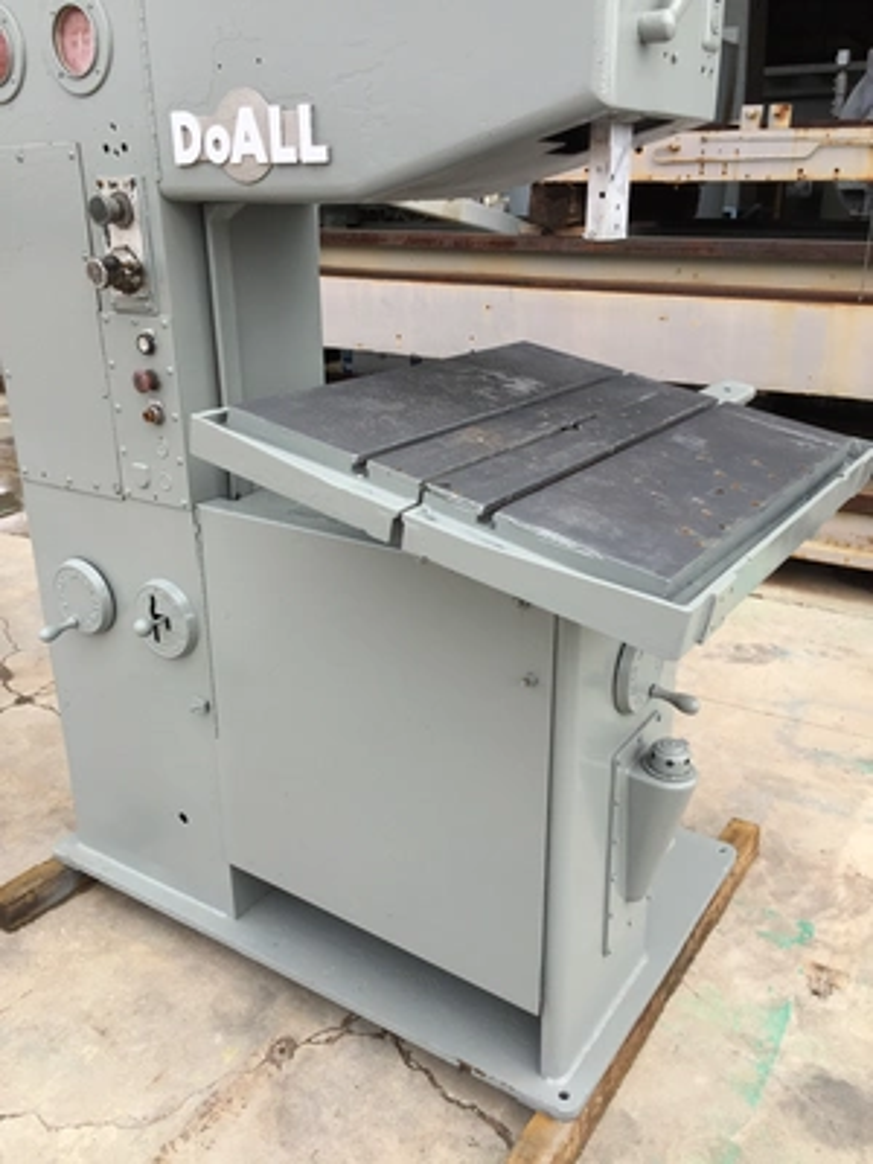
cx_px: 436
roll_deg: +0.2
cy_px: 582
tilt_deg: -21.3
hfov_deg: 48.2
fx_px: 975
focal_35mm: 29
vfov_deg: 61.7
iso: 32
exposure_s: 1/732
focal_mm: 4.15
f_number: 2.2
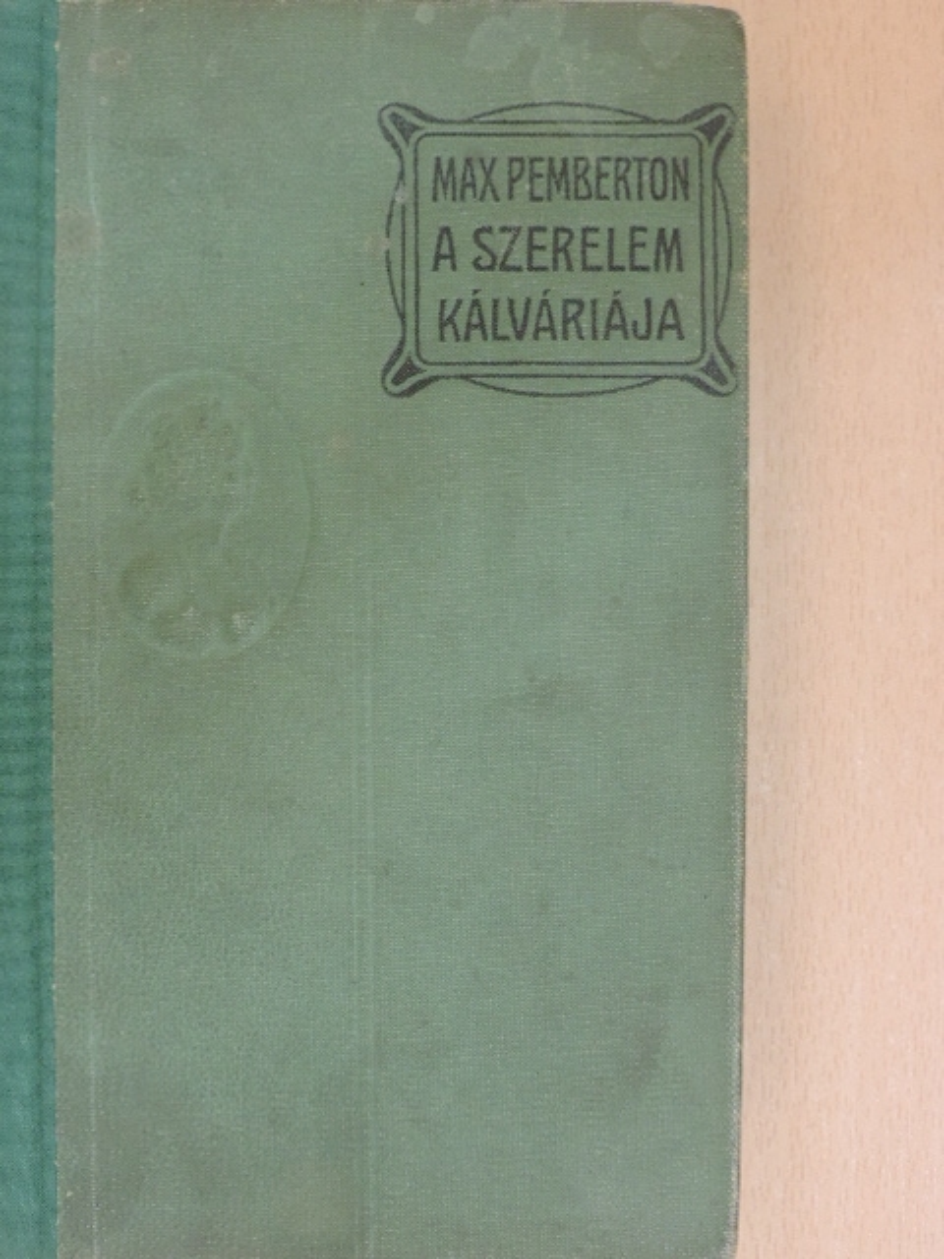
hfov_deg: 26.6
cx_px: 472
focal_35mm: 55
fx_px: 2000
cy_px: 630
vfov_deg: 34.9
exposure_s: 1/13
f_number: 5.8
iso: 800
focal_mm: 9.8
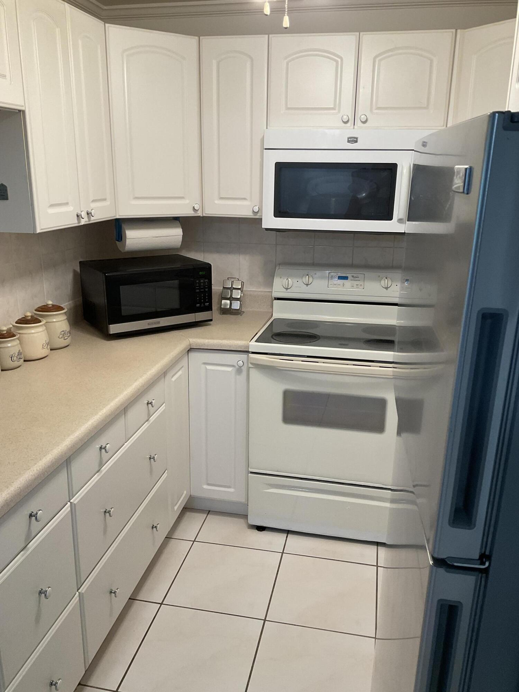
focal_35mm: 29
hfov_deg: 48.2
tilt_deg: -16.9
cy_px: 346
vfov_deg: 61.7
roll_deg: -0.7
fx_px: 580
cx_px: 260
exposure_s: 1/60
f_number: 1.8
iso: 50
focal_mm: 3
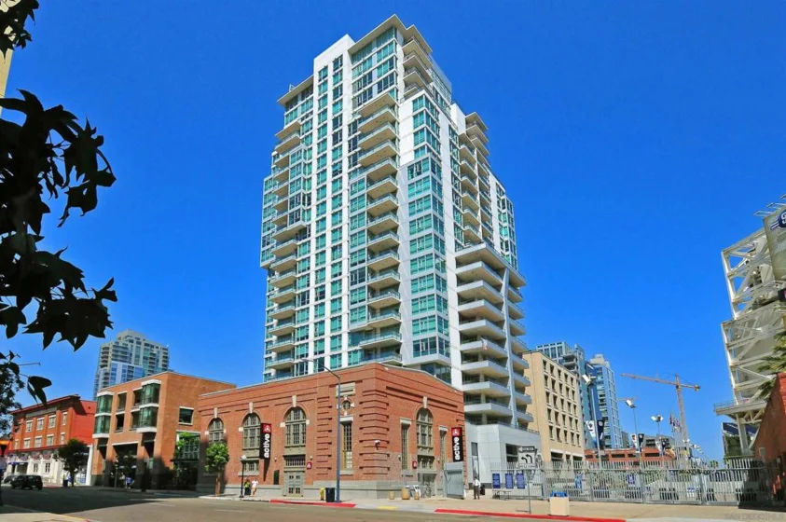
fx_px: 425
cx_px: 393
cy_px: 261
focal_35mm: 20
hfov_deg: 85.5
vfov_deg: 63.1
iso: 800
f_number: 6.7
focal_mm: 13
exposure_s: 1/3000
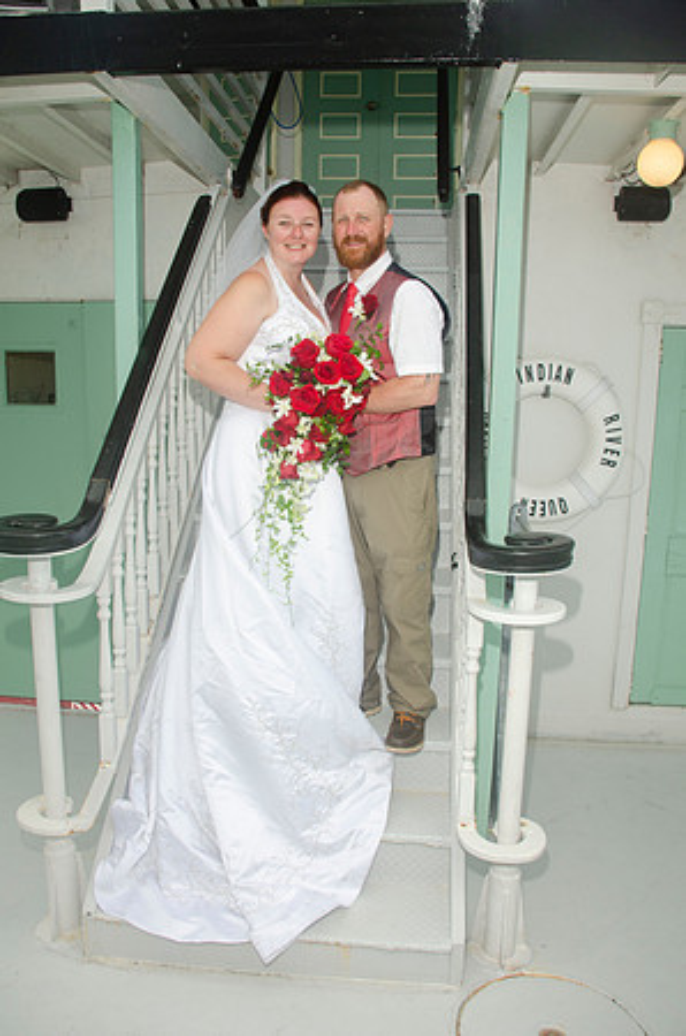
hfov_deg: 47.7
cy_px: 518
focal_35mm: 27
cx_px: 343
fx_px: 775
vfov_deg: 67.5
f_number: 5.6
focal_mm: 18
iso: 100
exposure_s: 1/250
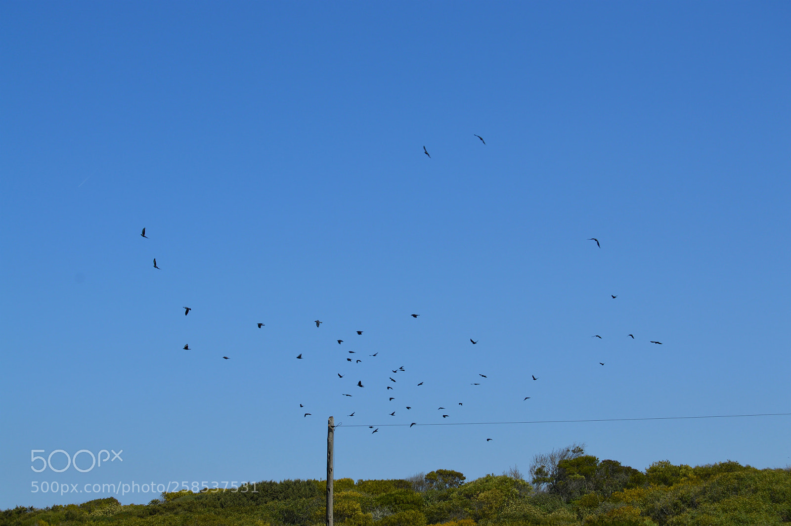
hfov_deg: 27.0
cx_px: 396
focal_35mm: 75
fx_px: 1647
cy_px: 263
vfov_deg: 18.2
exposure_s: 1/400
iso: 100
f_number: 10
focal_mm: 50
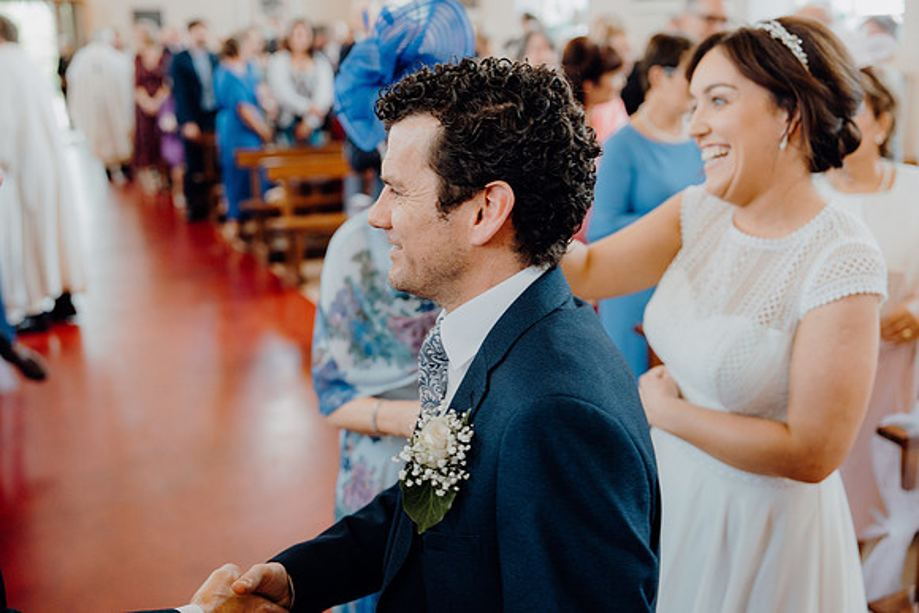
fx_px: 1021
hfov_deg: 48.4
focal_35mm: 40
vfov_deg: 33.4
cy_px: 306
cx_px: 460
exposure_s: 1/200
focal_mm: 40
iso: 1250
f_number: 2.8
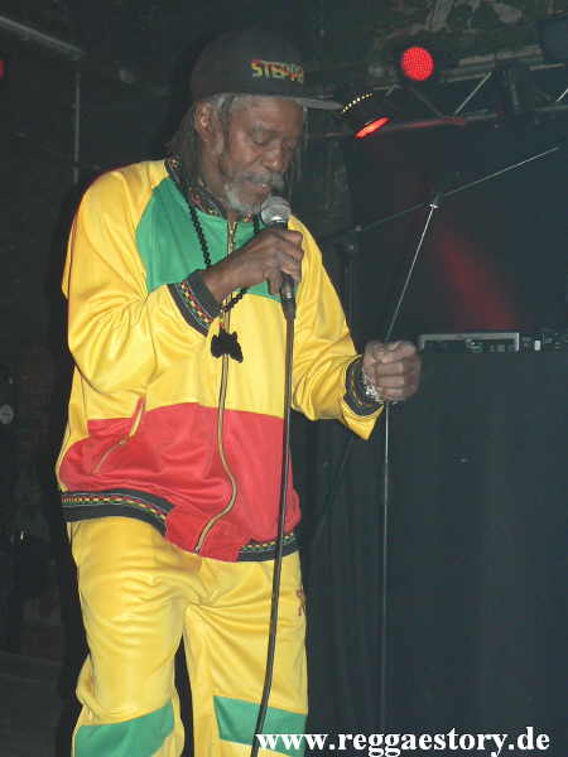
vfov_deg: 39.7
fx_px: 1050
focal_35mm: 48
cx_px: 284
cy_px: 378
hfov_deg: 30.3
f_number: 2.8
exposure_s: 1/60
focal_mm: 8.2
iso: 200
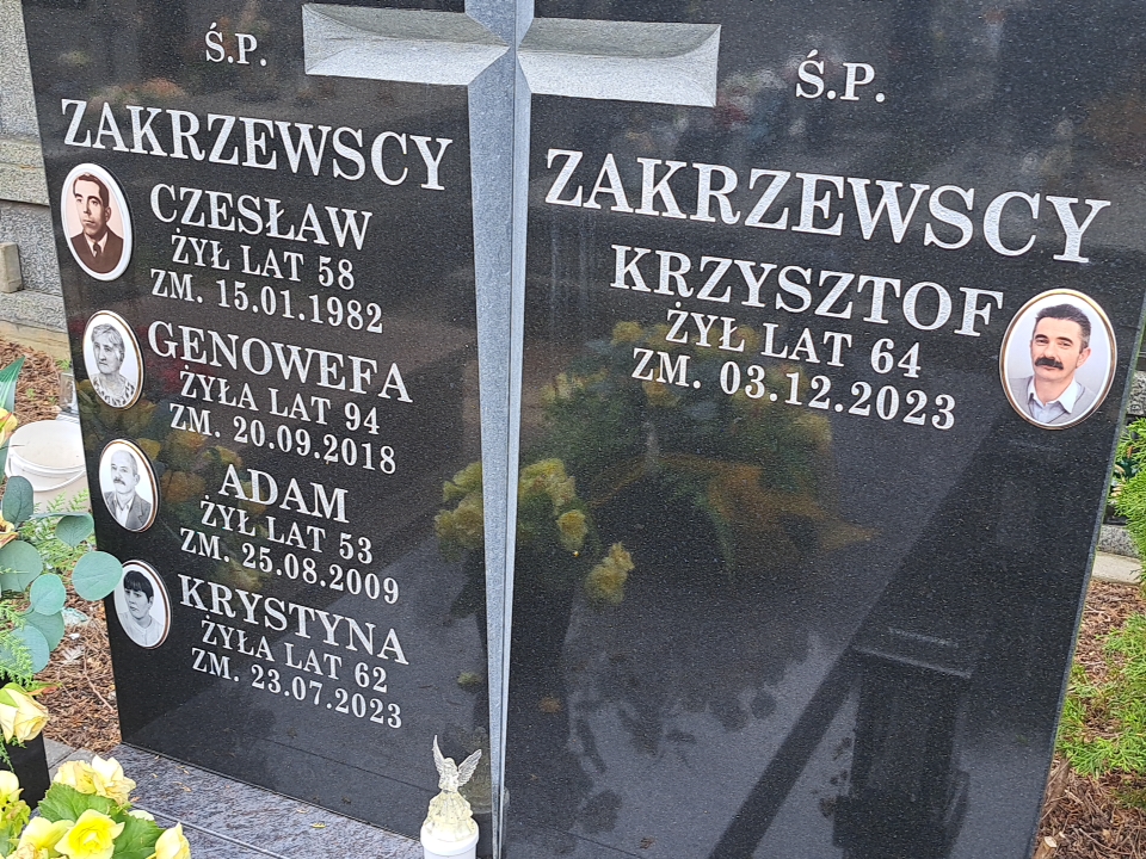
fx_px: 795
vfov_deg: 56.8
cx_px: 573
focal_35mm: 24
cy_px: 430
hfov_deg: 71.6
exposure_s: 1/147
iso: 50
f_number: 1.8
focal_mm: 5.23
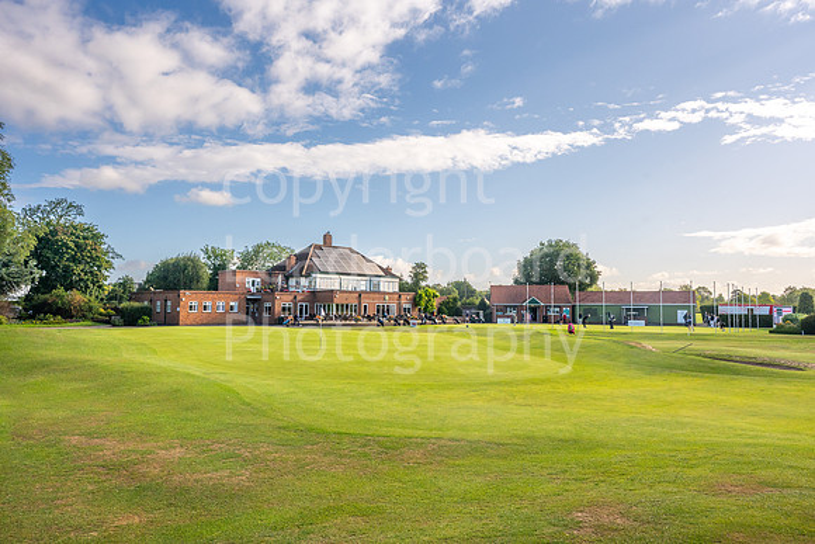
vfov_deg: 49.6
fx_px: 589
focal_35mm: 26
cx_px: 408
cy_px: 272
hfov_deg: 69.4
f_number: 8
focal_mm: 26
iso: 500
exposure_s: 1/2500
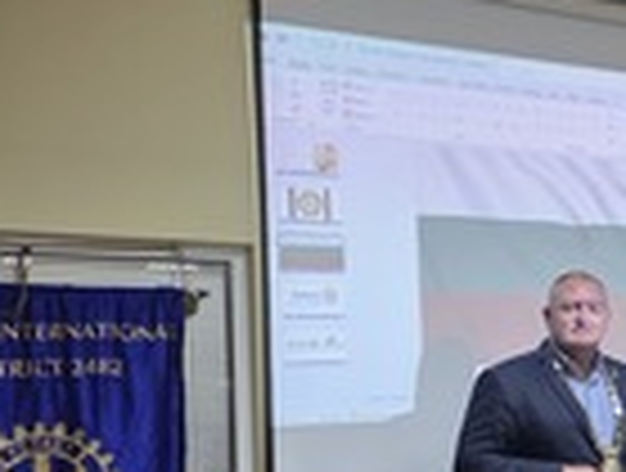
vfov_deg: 21.9
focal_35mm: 66
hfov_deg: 28.4
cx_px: 536
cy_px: 418
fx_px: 1197
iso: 200
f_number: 1.7
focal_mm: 6.3
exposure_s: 1/100
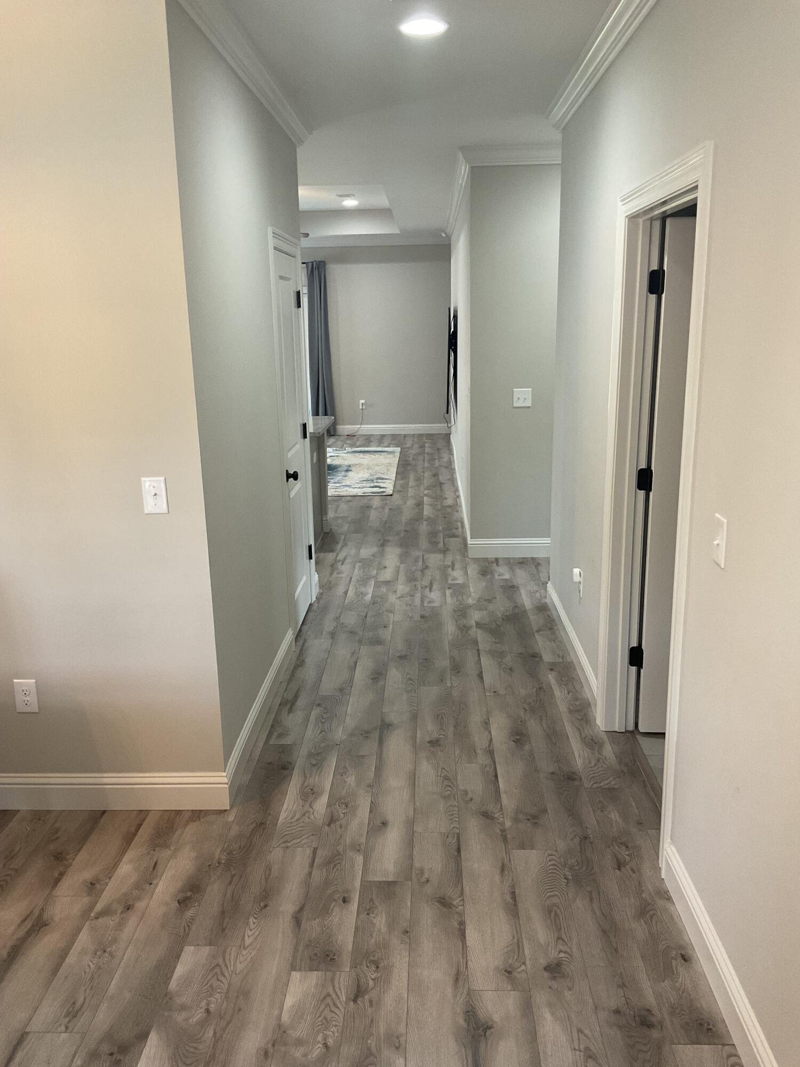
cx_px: 400
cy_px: 534
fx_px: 894
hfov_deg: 48.2
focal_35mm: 29
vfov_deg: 61.7
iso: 125
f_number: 1.8
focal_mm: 3
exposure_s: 1/60
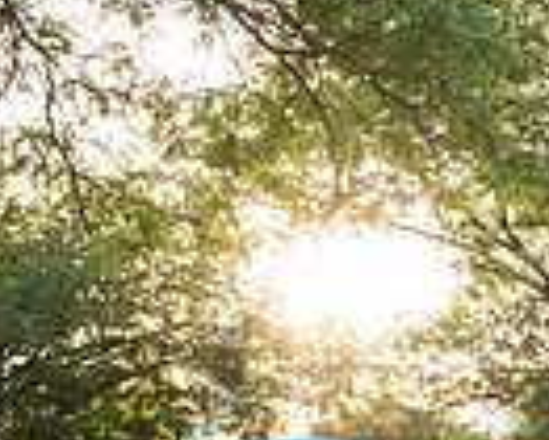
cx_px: 767
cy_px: 551
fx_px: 1626
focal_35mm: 100
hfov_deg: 17.6
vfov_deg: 14.8
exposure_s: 1/1000
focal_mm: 24
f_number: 4
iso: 2000
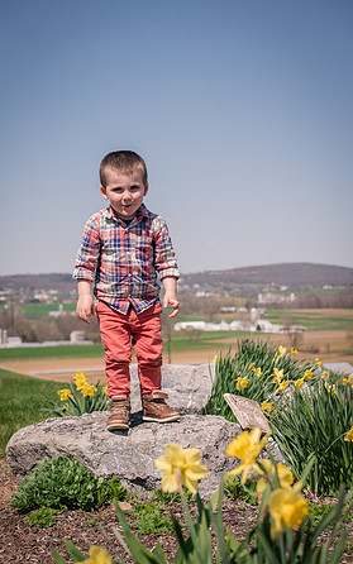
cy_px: 283
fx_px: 1108
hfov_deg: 18.1
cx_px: 168
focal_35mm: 72
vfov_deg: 28.6
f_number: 6.3
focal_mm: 70
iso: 200
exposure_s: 1/500
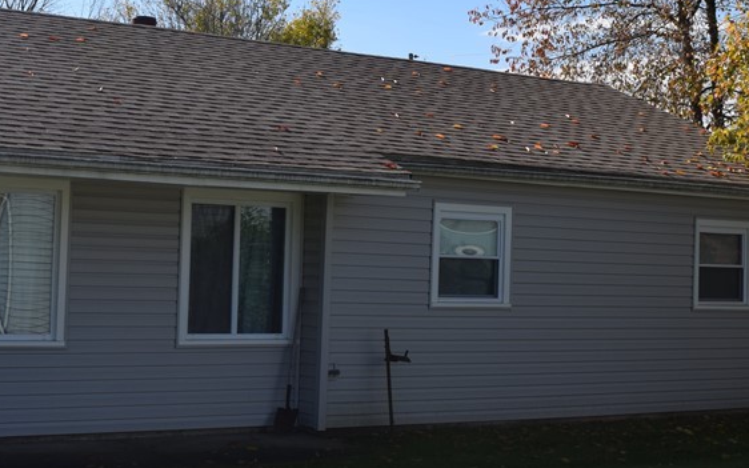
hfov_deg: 31.2
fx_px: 1327
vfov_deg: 19.9
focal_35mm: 65
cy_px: 148
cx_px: 219
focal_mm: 22
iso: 100
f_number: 10
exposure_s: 1/200
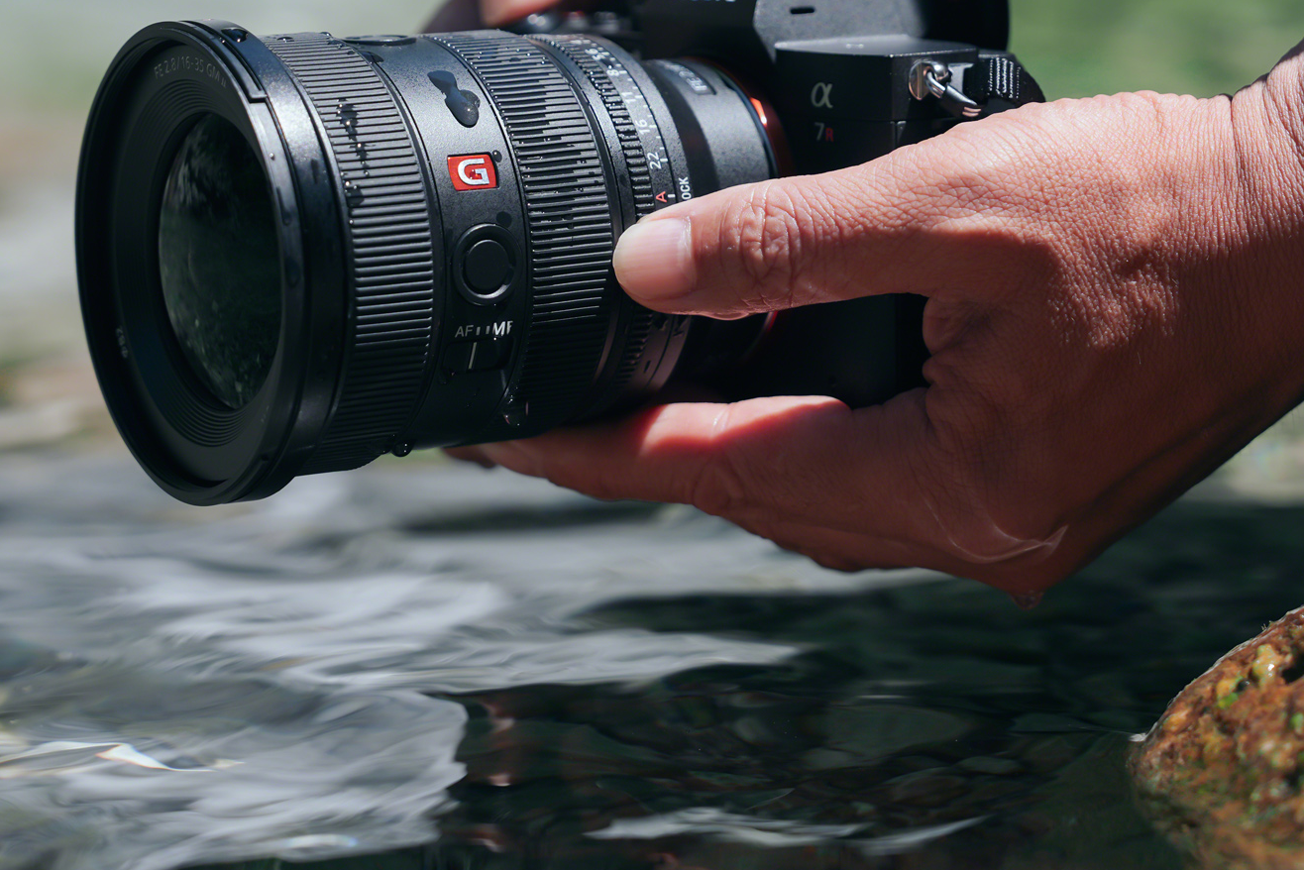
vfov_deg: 11.7
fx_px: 4239
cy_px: 177
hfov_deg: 17.5
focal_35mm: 117
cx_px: 684
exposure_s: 1/1600
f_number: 4
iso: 200
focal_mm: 70
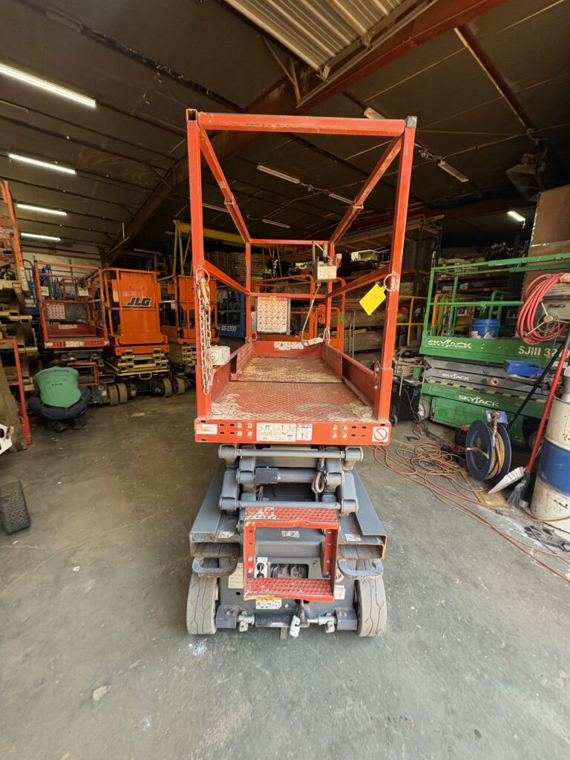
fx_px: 307
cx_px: 285
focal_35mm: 14
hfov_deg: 85.7
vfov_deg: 102.1
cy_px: 380
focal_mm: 2.22
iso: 160
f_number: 2.2
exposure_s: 1/120
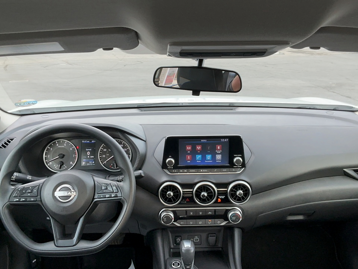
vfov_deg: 46.8
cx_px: 179
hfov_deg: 60.0
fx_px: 310
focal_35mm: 30
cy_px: 134
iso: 32
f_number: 1.8
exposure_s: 1/120
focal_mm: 3
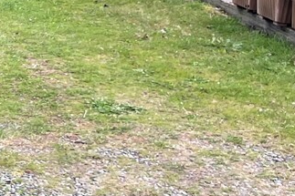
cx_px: -401
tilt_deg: -0.3
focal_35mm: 134
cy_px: -111
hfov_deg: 12.3
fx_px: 1097
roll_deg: +4.2
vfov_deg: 9.9
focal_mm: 4.2
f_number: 1.6
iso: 32
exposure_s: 1/305
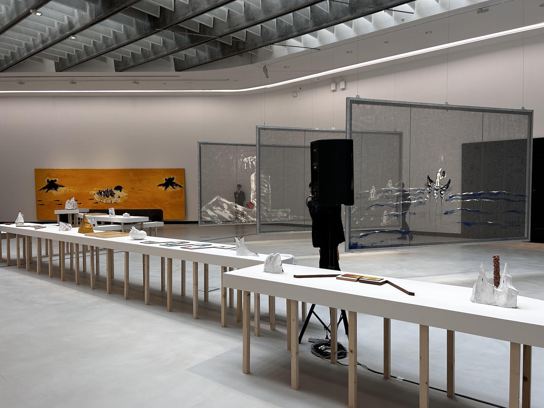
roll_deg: +0.7
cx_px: 272
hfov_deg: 67.3
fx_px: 409
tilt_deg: -0.7
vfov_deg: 53.1
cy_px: 204
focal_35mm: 26
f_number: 1.5
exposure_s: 1/100
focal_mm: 5.7
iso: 64
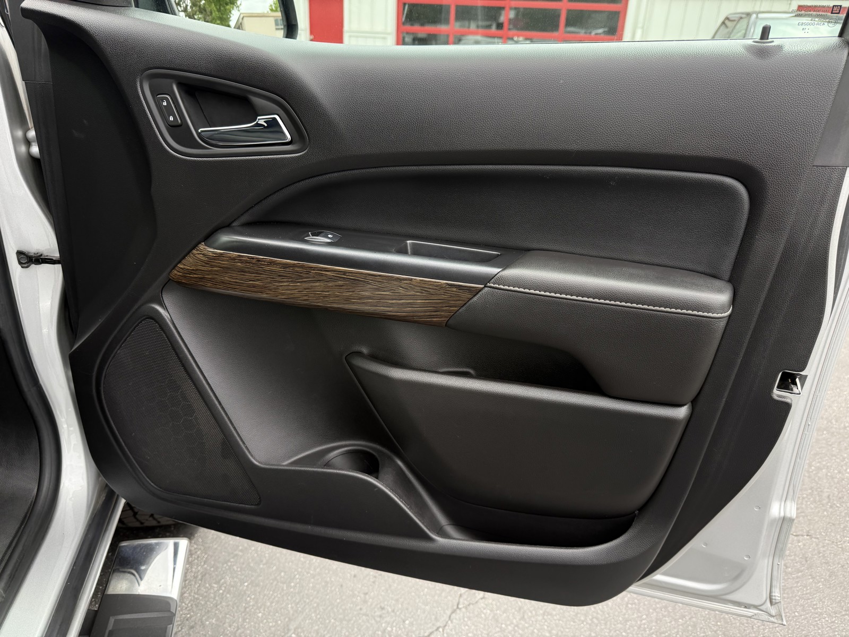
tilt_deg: -24.4
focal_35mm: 24
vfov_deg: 56.8
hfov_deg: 71.6
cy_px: 318
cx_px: 424
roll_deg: -2.7
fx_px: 589
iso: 100
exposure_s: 1/722
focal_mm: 6.76
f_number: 1.78
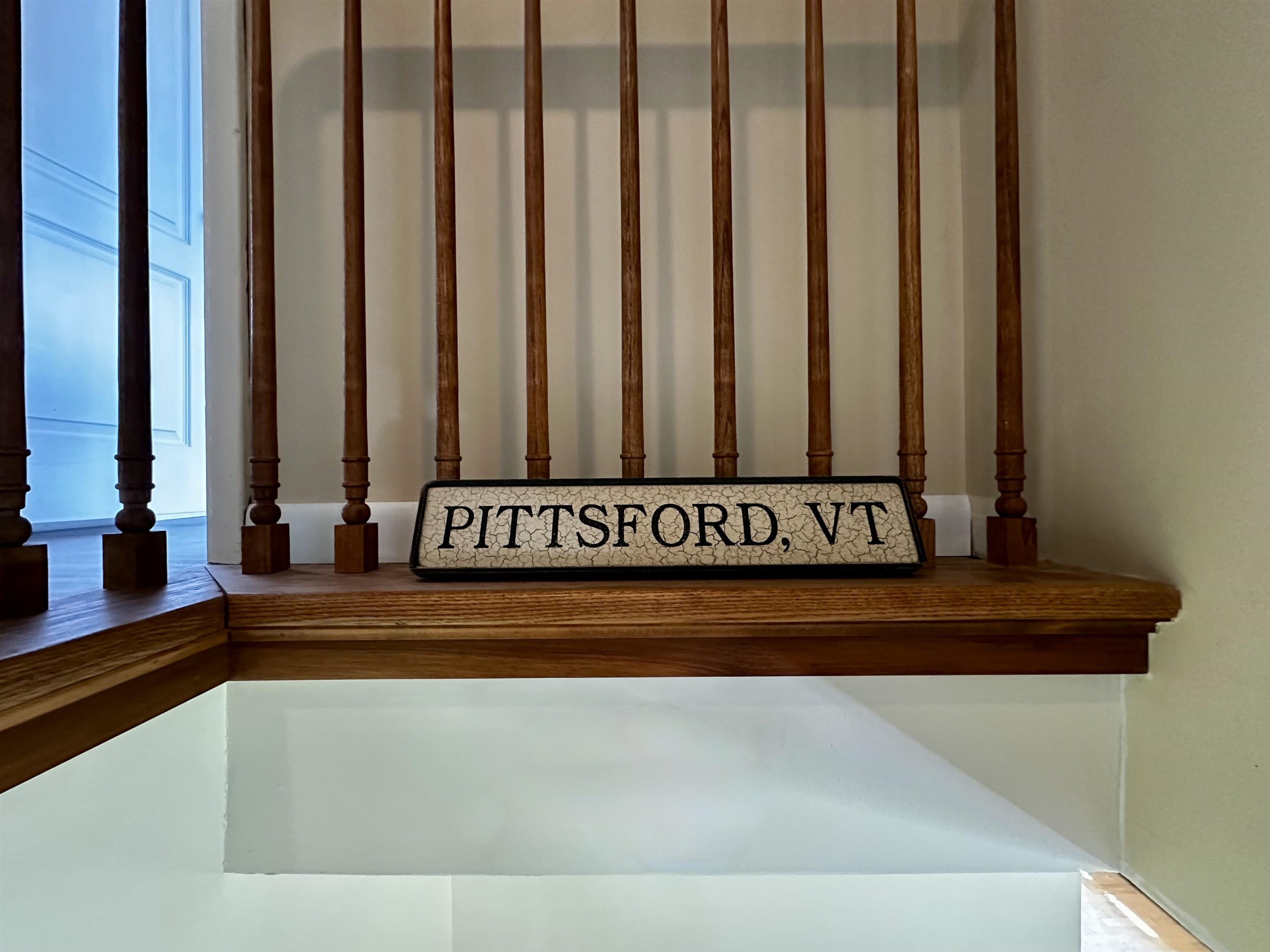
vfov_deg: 85.7
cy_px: 476
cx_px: 635
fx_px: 514
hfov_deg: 102.1
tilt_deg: +0.1
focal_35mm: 14
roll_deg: +0.6
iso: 1000
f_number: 2.2
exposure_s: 1/40
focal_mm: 2.22
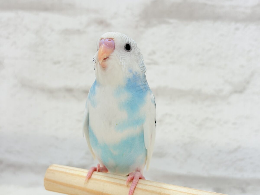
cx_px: 130
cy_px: 98
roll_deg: -2.2
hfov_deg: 36.8
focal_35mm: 52
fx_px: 391
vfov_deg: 28.0
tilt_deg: -8.0
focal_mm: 5.96
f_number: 1.6
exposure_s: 1/50
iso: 32
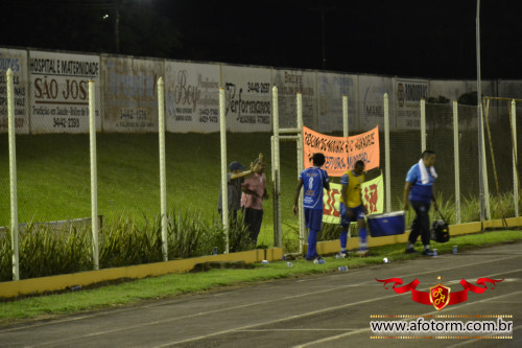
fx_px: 2609
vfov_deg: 7.6
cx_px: 261
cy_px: 174
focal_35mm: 180
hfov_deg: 11.4
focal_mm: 120
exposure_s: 1/20
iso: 3200
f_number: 5.6
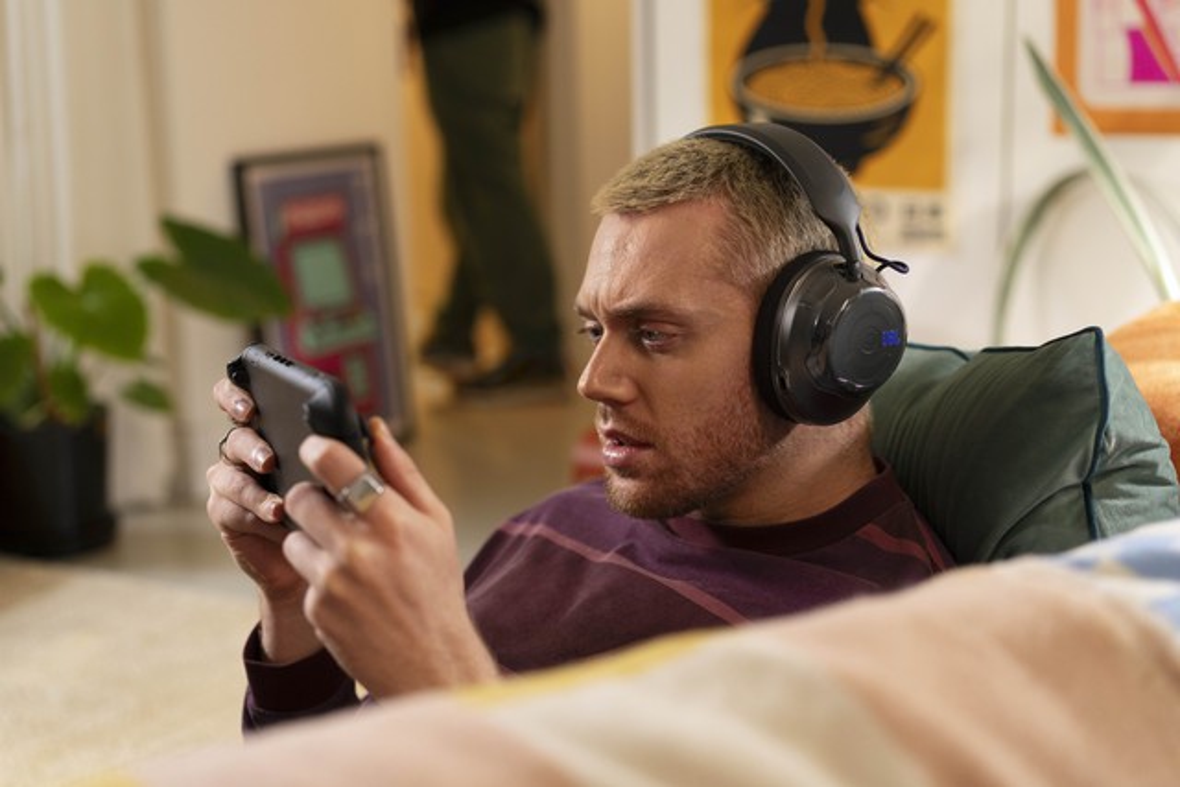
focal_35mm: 55
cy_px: 394
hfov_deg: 36.2
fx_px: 1803
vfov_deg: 24.6
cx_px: 590
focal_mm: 55
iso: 1250
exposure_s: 1/200
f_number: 2.8
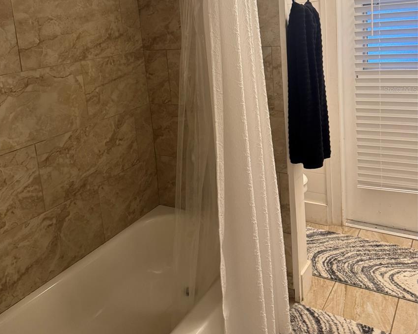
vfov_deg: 43.3
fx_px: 408
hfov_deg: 54.2
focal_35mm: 33
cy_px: 89
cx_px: 198
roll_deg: +5.1
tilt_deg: -9.4
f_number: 1.78
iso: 250
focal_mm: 6.76
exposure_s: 1/60
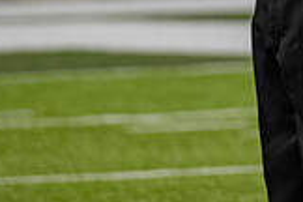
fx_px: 9014
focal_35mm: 1071
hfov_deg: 1.9
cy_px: -137
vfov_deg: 1.3
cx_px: 425
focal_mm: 200
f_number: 2.8
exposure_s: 1/500
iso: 1000
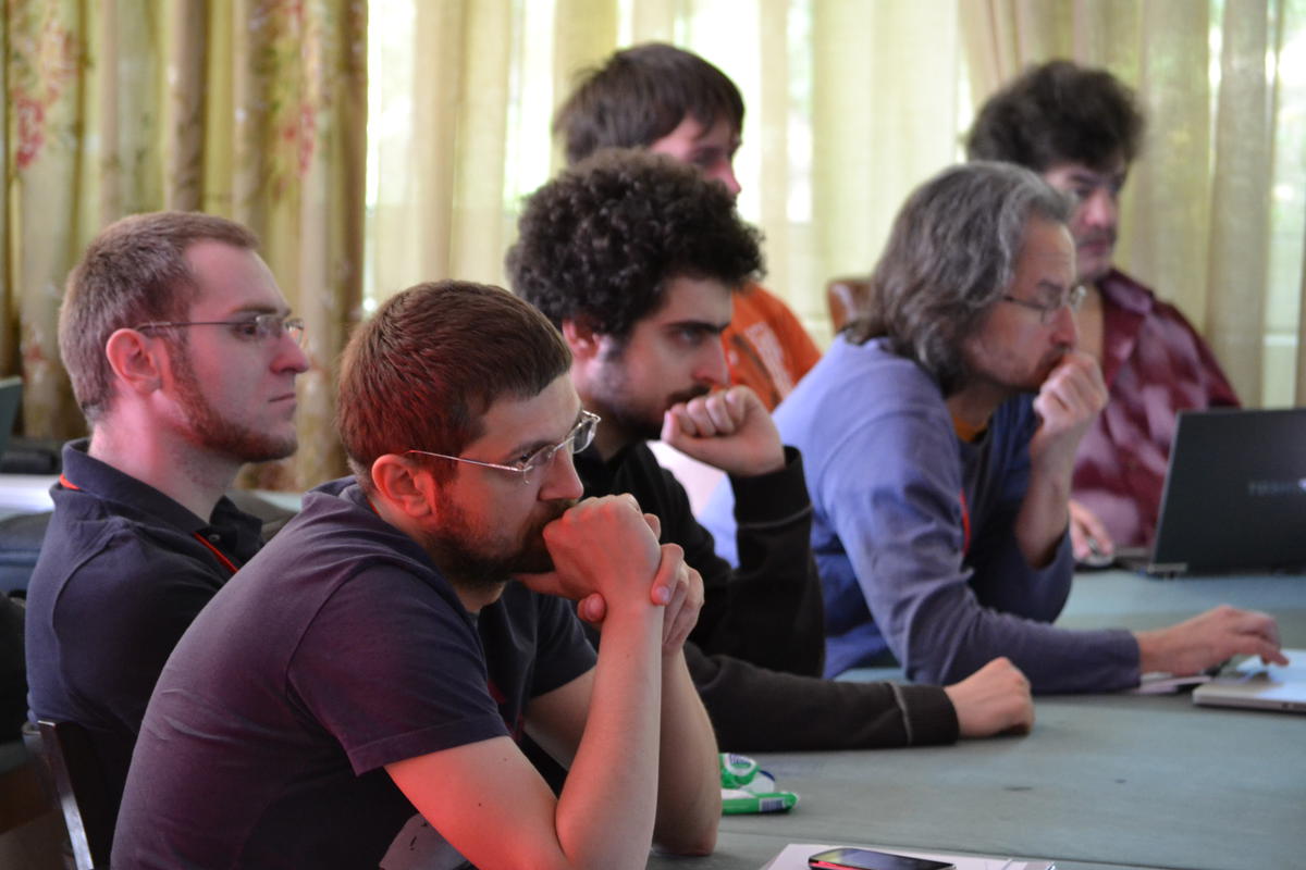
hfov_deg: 15.2
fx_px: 4897
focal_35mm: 135
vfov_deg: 10.2
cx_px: 653
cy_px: 435
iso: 1600
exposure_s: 1/13
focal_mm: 90
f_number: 4.5
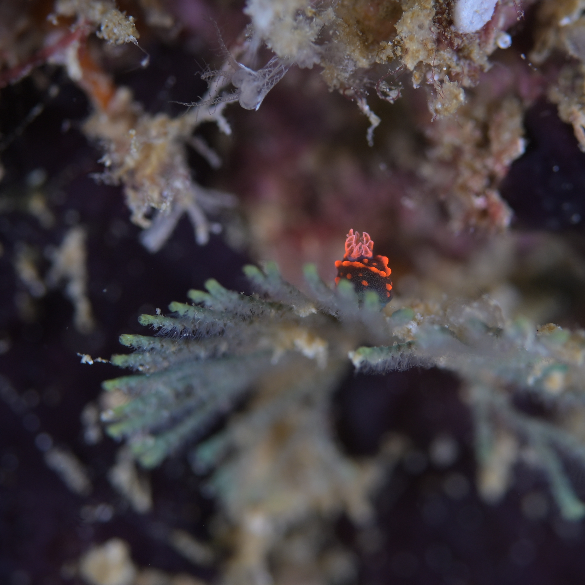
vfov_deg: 12.8
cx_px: 311
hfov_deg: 12.8
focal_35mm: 136
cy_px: 257
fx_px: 2600
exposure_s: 1/200
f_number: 8
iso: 200
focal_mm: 60
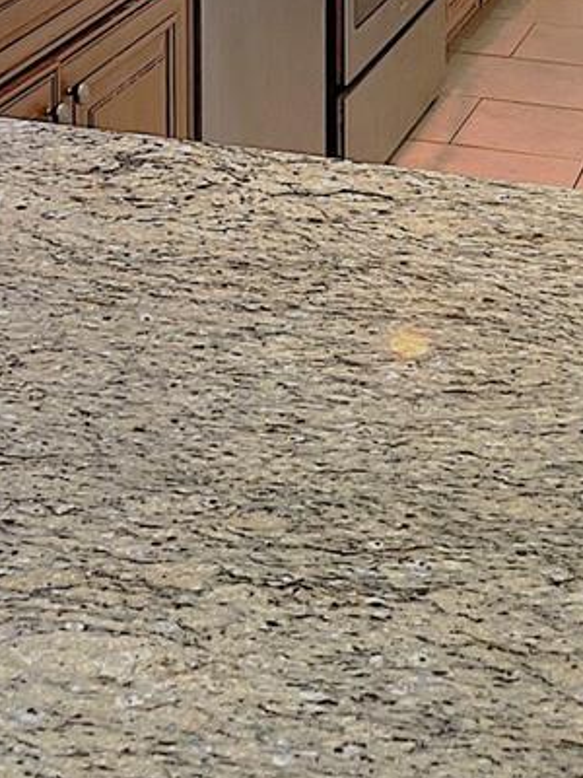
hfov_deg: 18.9
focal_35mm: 78
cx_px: 357
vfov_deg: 22.2
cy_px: -257
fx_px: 1752
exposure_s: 1/60
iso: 160
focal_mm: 4.2
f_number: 1.6
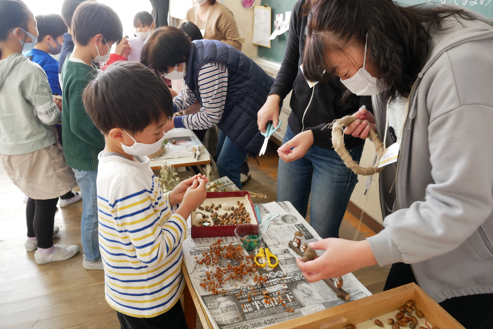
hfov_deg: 71.5
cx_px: 246
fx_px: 342
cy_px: 146
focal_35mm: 25
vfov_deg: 51.2
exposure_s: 1/60
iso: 400
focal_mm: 12
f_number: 3.5
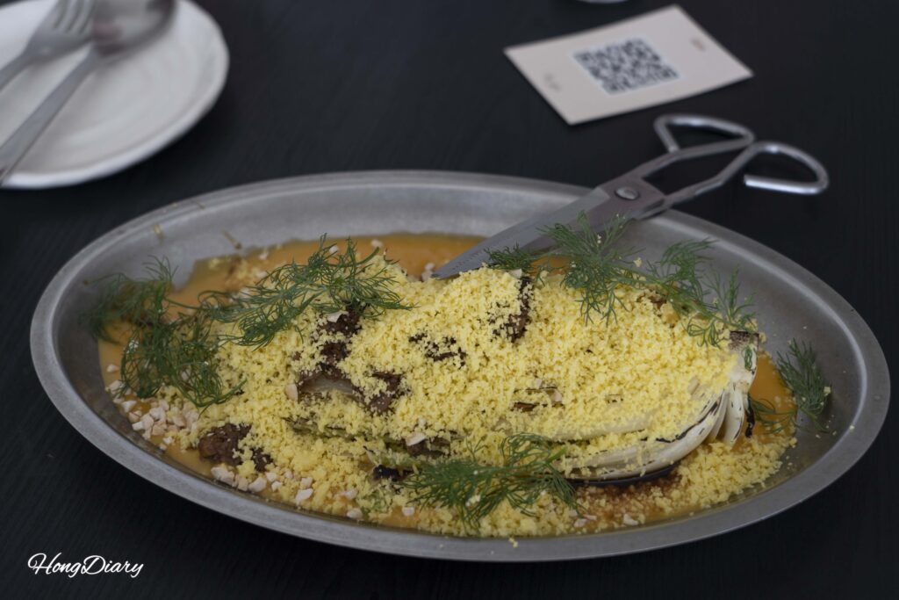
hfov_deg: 43.6
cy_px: 300
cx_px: 450
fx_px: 1124
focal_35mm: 45
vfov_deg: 29.9
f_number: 5.6
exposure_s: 1/60
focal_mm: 45
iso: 250
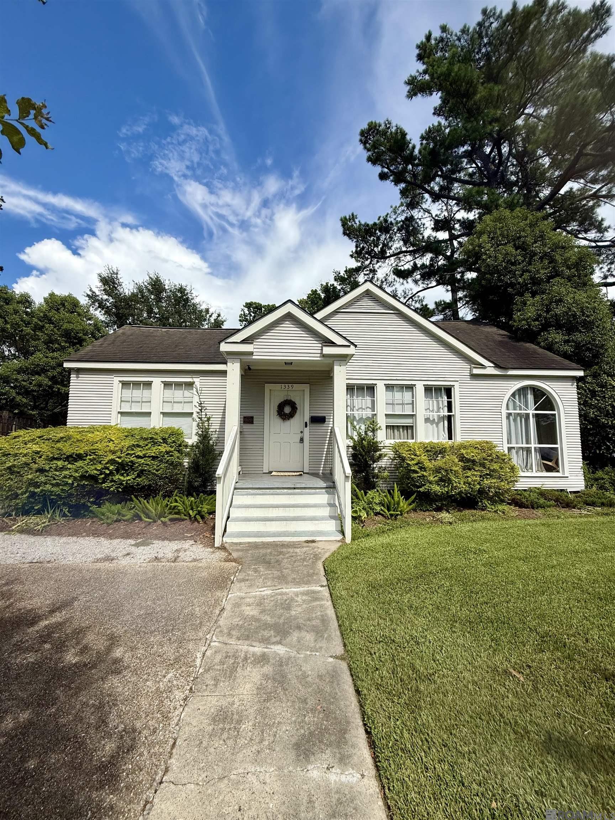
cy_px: 410
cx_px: 308
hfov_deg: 85.7
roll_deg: -0.9
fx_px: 332
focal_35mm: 14
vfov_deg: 102.1
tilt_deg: +5.2
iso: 50
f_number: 2.2
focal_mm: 2.22
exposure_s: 1/3125
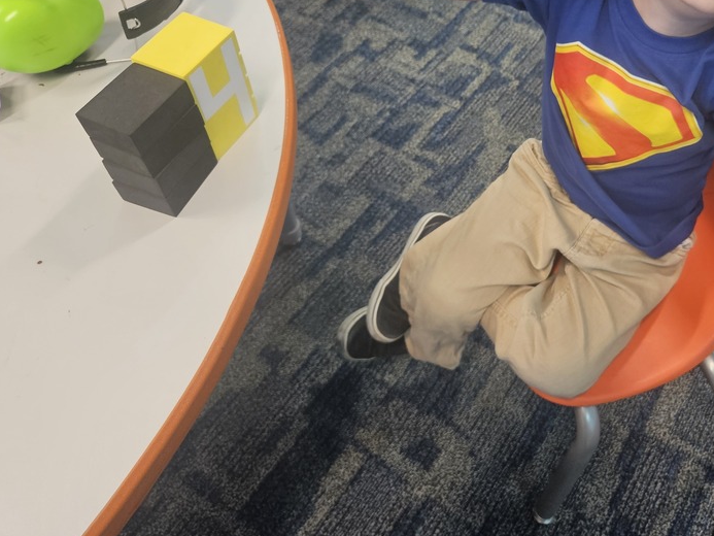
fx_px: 701
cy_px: 156
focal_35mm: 34
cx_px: 492
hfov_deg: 52.6
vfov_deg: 41.0
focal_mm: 5.4
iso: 200
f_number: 1.8
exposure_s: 1/120
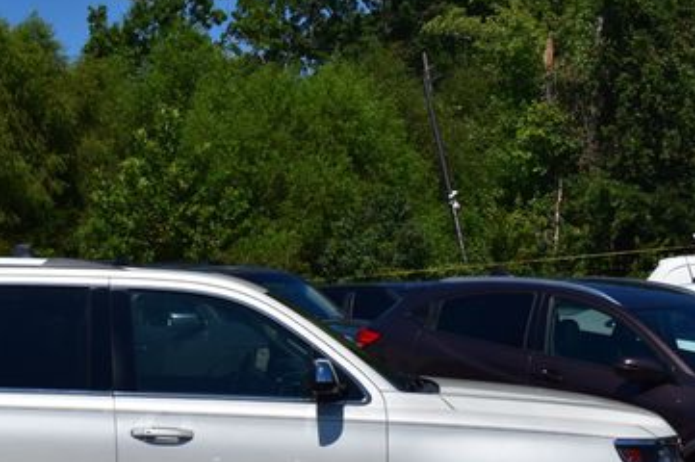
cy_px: 366
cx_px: 116
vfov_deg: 13.5
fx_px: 1948
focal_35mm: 101
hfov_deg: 20.0
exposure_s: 1/800
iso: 200
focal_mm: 38
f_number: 11
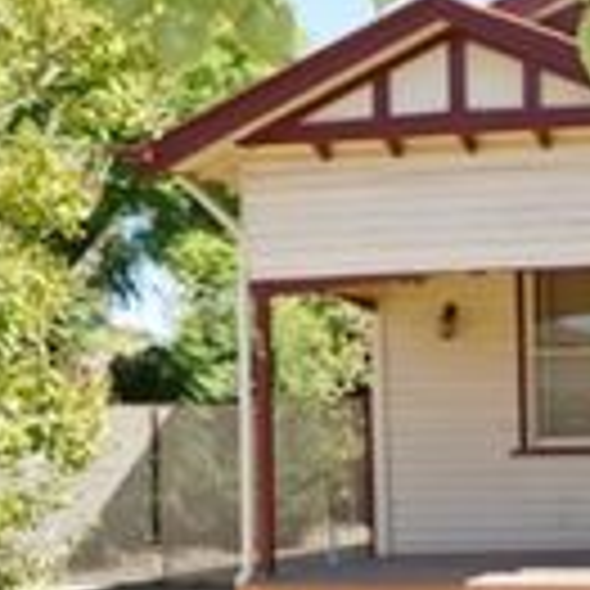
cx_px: 932
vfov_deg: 21.0
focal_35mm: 82
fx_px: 1581
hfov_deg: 18.3
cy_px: 444
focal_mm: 18
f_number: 8
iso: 100
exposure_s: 1/100
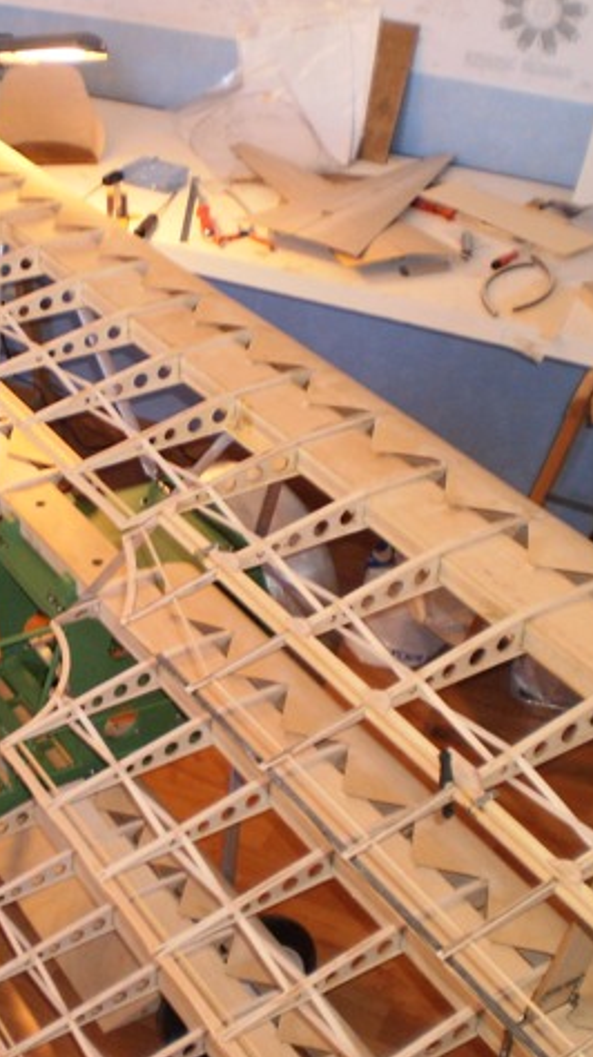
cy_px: 531
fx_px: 1484
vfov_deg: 39.2
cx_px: 85
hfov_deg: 22.2
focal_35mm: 53
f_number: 3.1
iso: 125
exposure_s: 1/30
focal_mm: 6.3
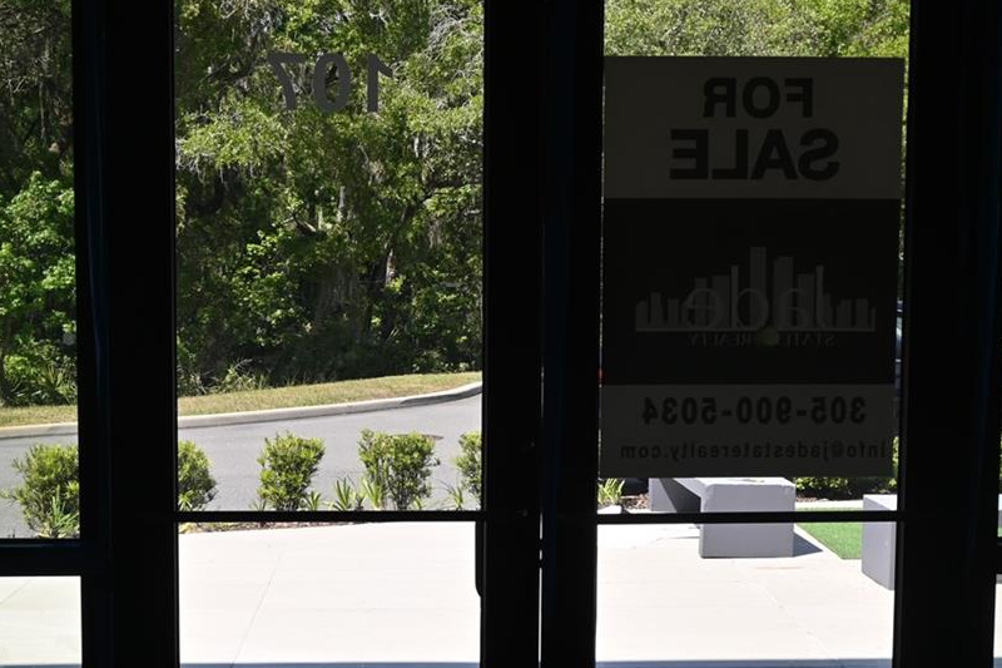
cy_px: 404
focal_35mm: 63
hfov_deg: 31.9
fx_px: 1753
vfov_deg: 21.5
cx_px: 476
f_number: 6.3
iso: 100
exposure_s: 1/320
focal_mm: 21
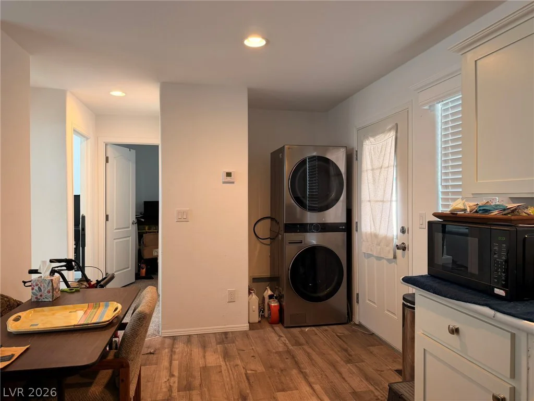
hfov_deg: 71.6
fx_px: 370
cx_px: 267
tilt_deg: -0.9
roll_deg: +0.1
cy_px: 200
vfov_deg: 56.8
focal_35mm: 24
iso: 160
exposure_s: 1/60
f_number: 1.78
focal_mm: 6.76
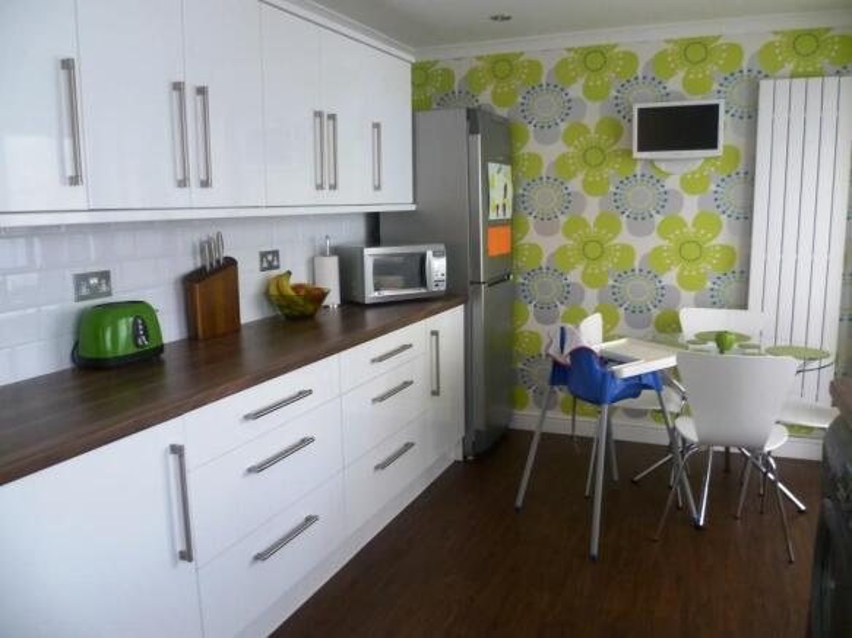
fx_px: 689
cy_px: 319
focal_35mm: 28
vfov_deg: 49.7
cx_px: 426
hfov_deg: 63.5
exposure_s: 1/30
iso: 200
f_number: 2.8
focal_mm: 5
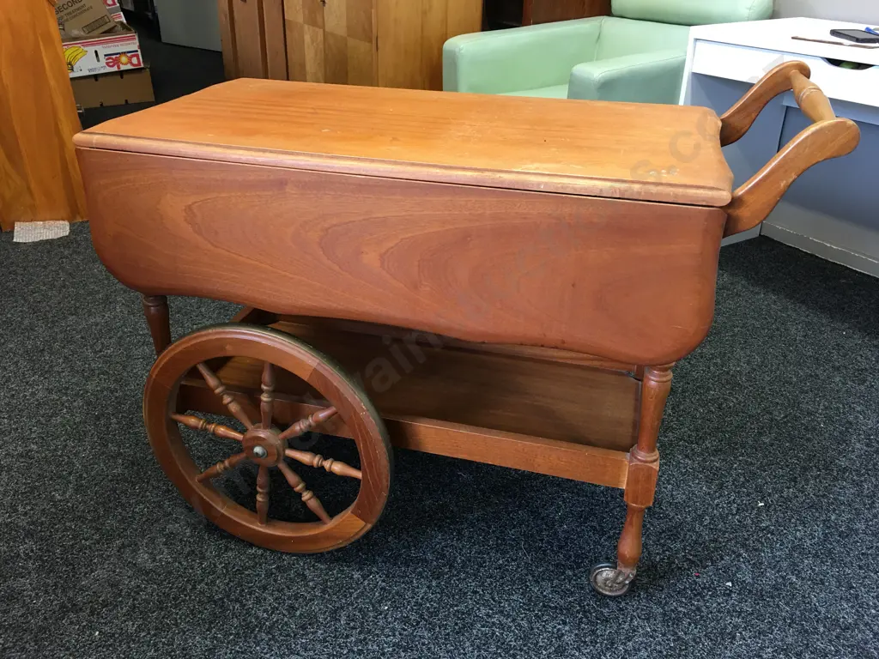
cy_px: 330
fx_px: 736
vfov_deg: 48.2
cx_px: 440
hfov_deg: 61.7
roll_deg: -2.0
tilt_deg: -26.1
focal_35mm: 29
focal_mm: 4.15
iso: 64
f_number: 2.2
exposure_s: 1/17
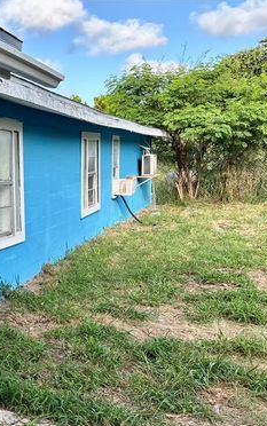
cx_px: -1
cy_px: 212
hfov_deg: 31.8
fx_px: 430
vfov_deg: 52.7
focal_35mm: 37
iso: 50
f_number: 1.6
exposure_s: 1/697
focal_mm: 5.96
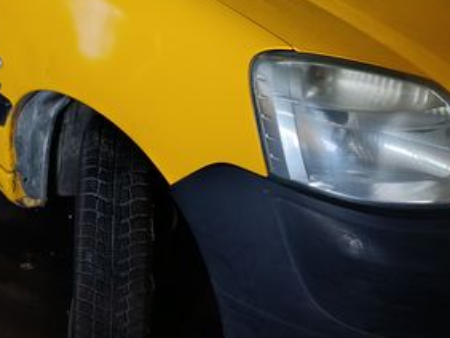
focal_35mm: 65
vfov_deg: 21.7
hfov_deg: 29.6
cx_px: 152
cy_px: -14
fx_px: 846
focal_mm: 6.14
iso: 1250
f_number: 1.6
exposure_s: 1/20
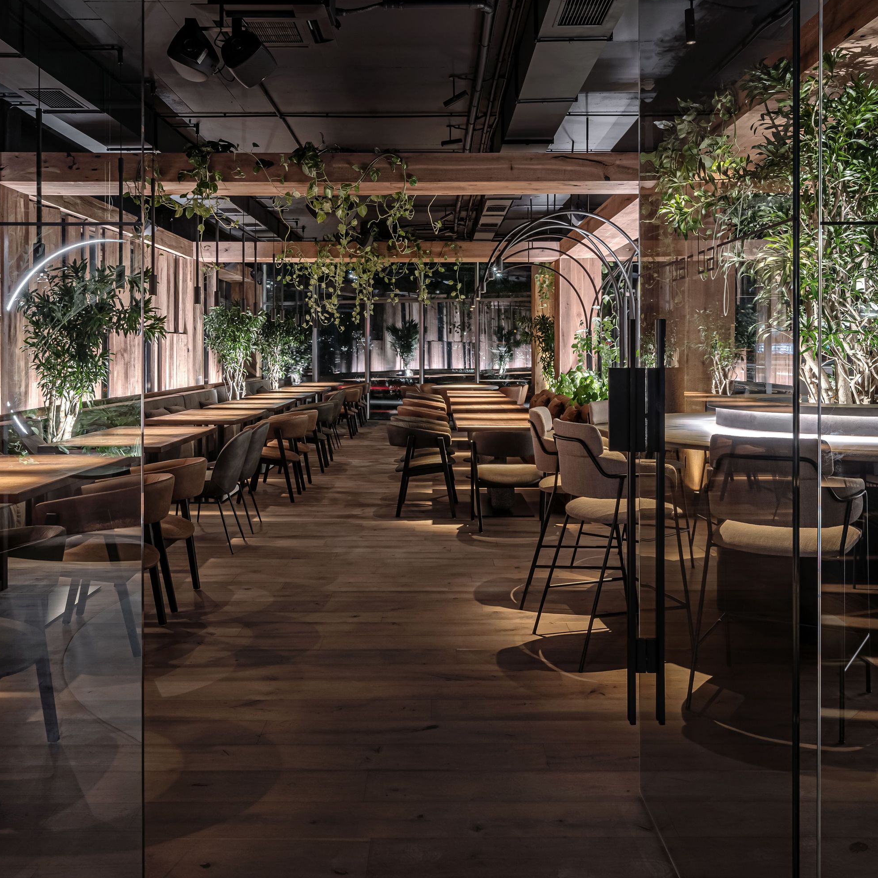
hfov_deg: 52.5
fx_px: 890
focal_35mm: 31
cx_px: 436
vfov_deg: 52.1
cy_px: 342
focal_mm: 24
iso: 400
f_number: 11
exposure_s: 1
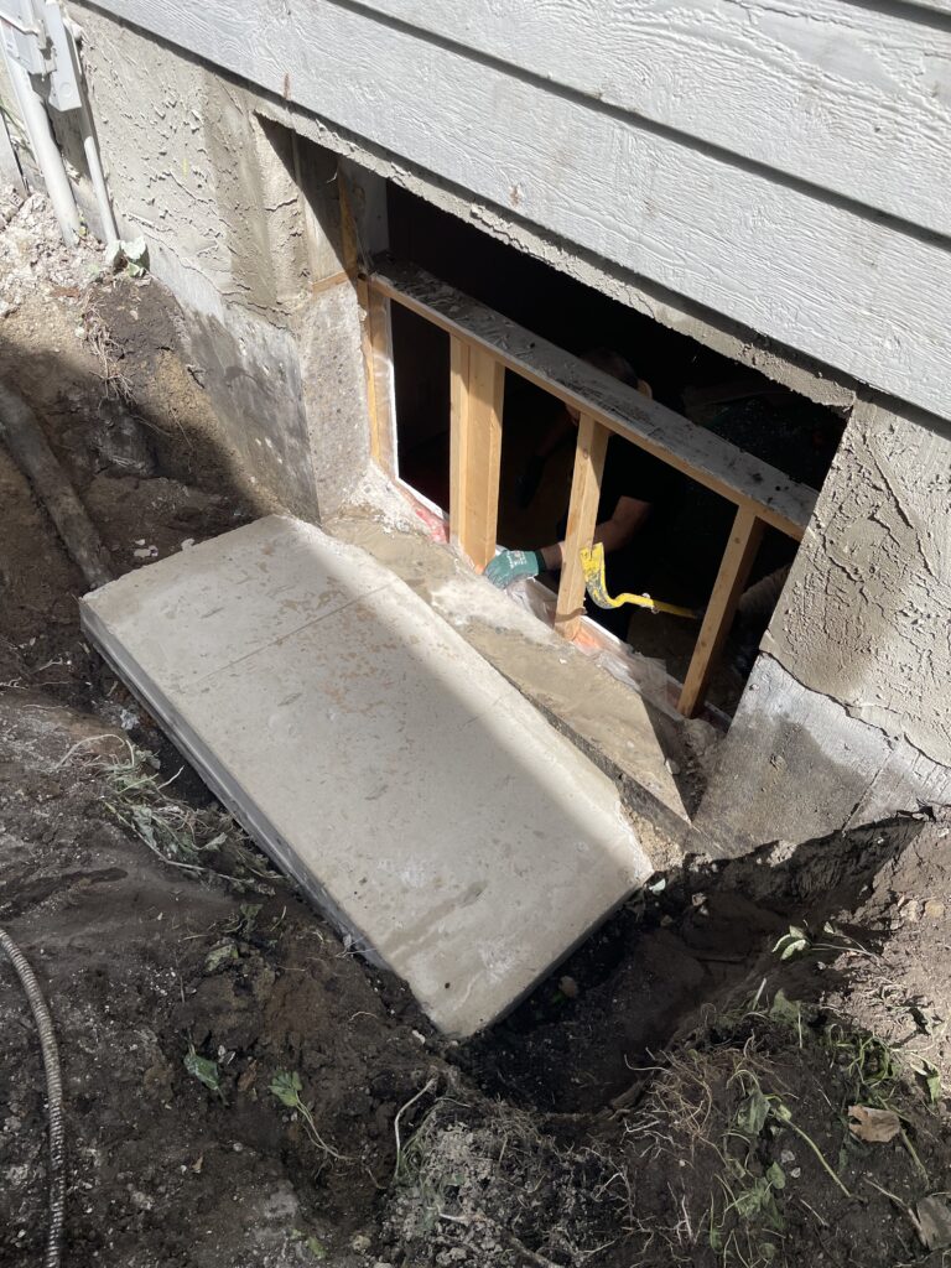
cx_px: 476
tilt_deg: -46.9
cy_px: 634
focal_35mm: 26
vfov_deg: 67.3
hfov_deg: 53.1
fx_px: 952
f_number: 1.6
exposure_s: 1/1689
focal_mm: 4.2
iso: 32
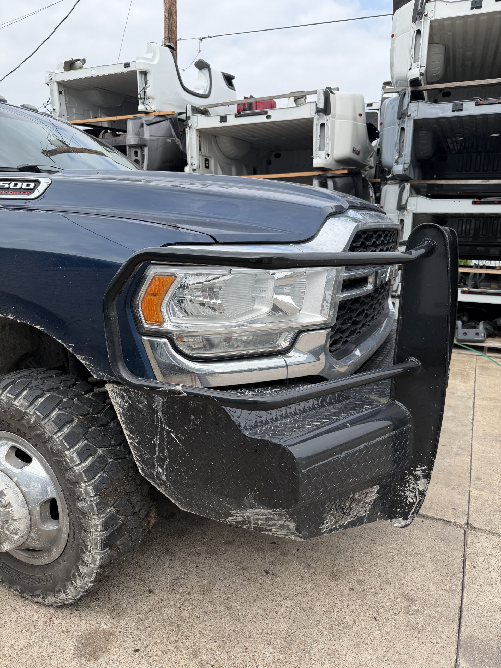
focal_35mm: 24
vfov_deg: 71.6
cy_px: 334
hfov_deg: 56.8
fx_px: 463
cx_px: 250
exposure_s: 1/1949
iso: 100
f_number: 1.78
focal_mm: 6.76
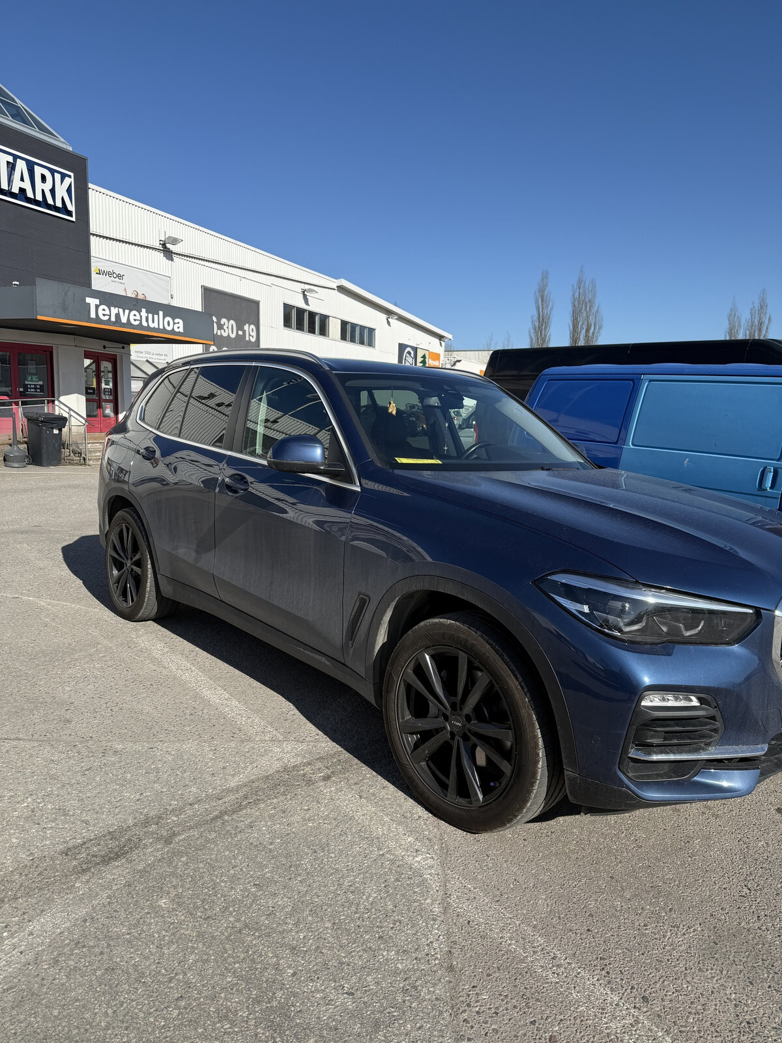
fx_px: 723
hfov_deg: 56.8
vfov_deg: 71.6
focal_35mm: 24
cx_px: 391
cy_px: 522
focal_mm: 6.76
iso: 80
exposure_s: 1/4673
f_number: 1.78
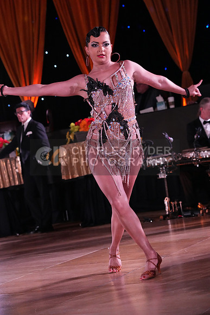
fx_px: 769
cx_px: 105
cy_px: 158
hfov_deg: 15.5
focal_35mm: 88
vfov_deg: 23.1
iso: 8000
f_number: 5
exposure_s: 1/400
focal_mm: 88
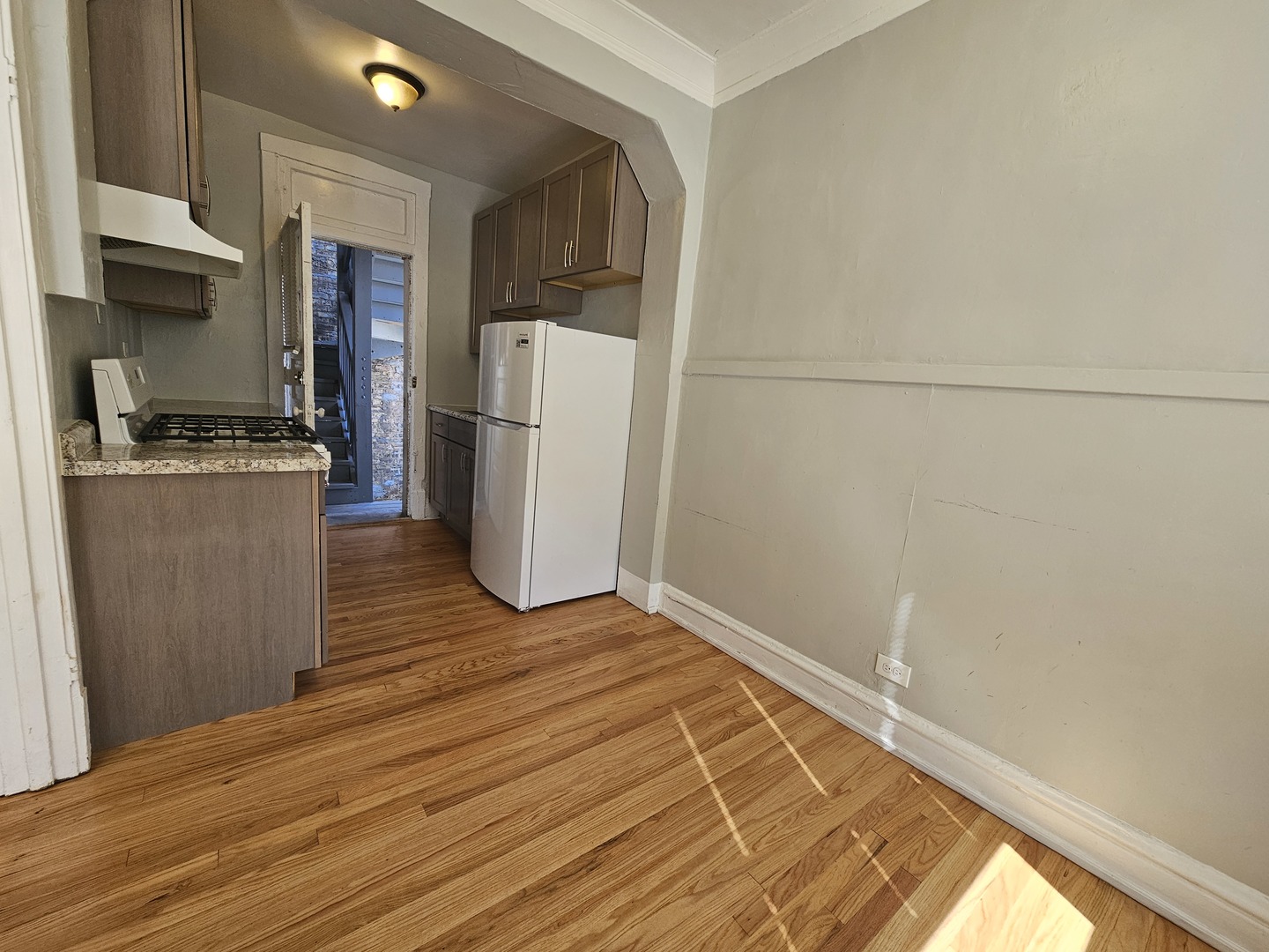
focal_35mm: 13
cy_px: 476
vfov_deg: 89.9
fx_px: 477
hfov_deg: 106.2
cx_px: 634
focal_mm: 2.2
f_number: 2.2
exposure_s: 1/120
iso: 64
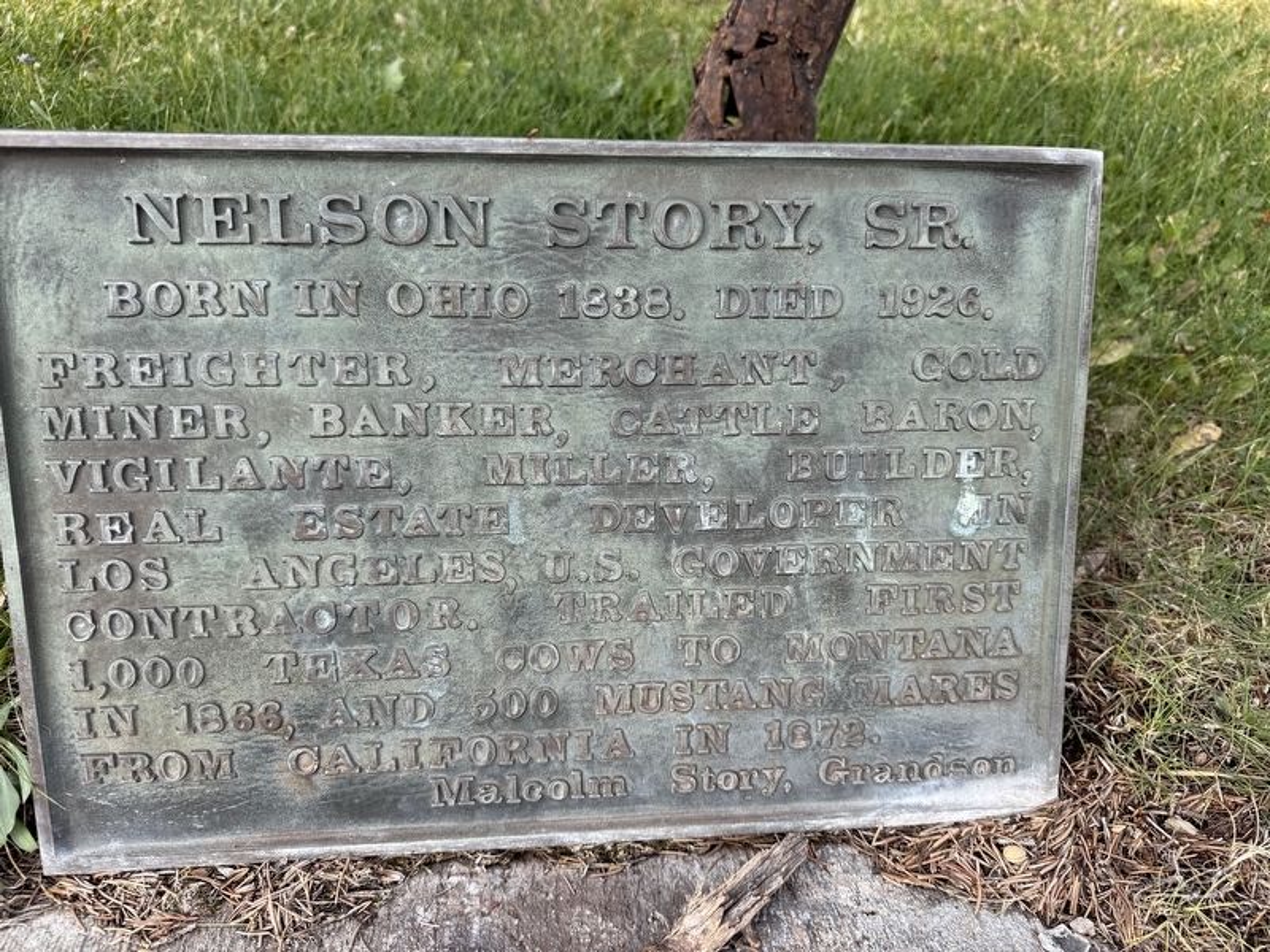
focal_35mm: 24
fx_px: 881
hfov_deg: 71.6
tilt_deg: -29.7
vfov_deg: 56.8
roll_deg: +4.2
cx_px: 635
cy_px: 476
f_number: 1.78
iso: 80
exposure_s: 1/484
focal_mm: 6.76
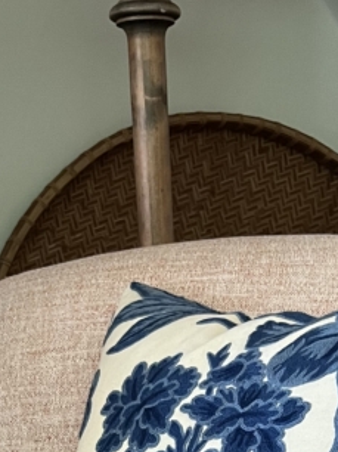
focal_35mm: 85
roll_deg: +2.4
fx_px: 1108
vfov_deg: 19.2
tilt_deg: -21.4
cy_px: 734
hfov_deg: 17.3
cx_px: 195
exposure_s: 1/59
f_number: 1.5
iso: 320
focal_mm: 5.7
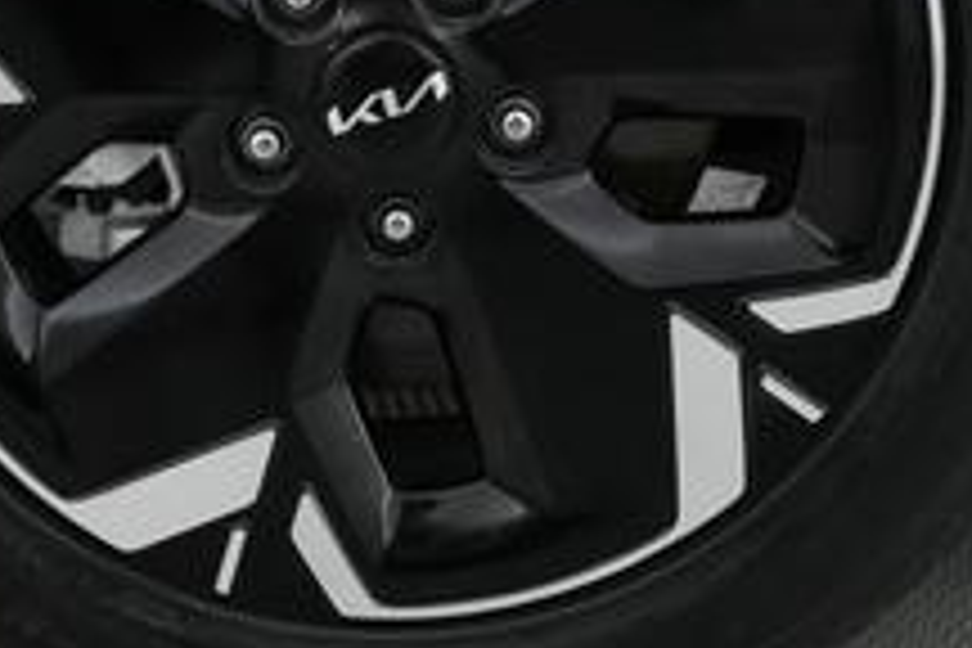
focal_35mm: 71
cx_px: 364
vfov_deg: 18.9
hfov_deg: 28.4
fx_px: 1917
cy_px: 104
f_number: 4.5
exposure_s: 1/100
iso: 3200
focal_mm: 24
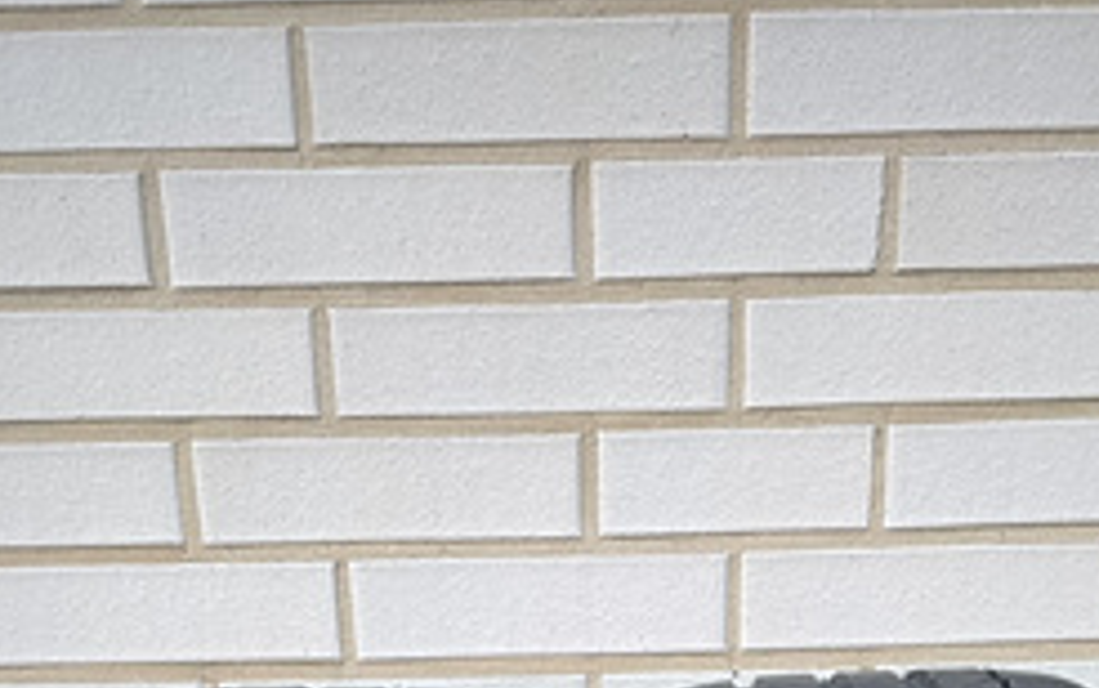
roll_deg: +0.3
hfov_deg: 36.2
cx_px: 605
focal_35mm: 56
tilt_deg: -23.7
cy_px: 1112
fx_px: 1678
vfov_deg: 19.3
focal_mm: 4.2
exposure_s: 1/50
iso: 250
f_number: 1.6
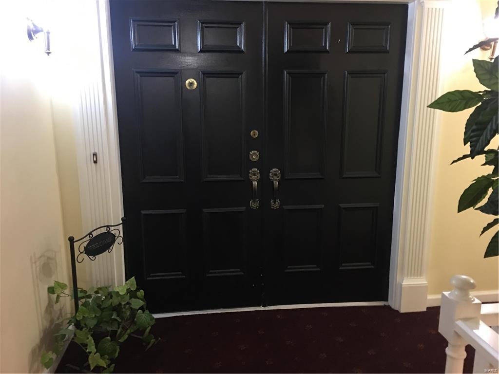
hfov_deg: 61.7
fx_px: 418
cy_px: 187
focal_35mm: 29
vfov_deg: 48.2
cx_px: 250
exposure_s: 1/4
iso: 80
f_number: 2.2
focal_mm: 4.15
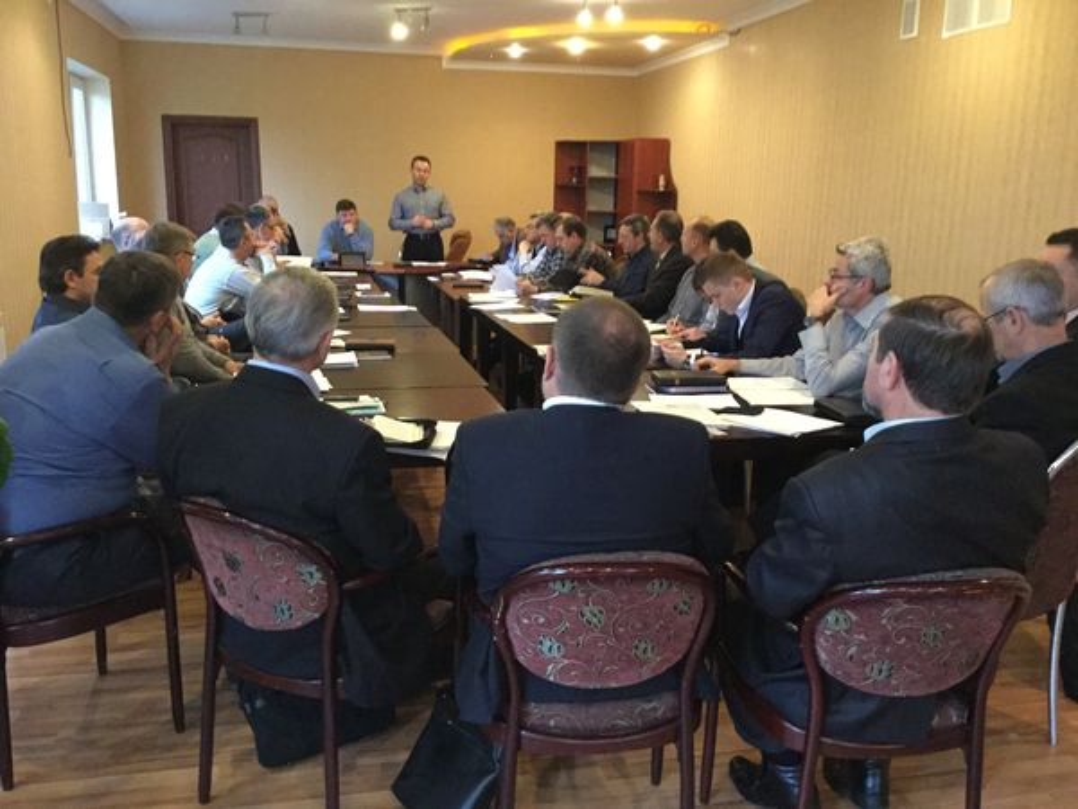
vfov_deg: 45.4
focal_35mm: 31
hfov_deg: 58.4
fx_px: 965
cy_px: 404
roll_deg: -2.4
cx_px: 539
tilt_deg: -12.8
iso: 400
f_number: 2.4
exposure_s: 1/15
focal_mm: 3.3
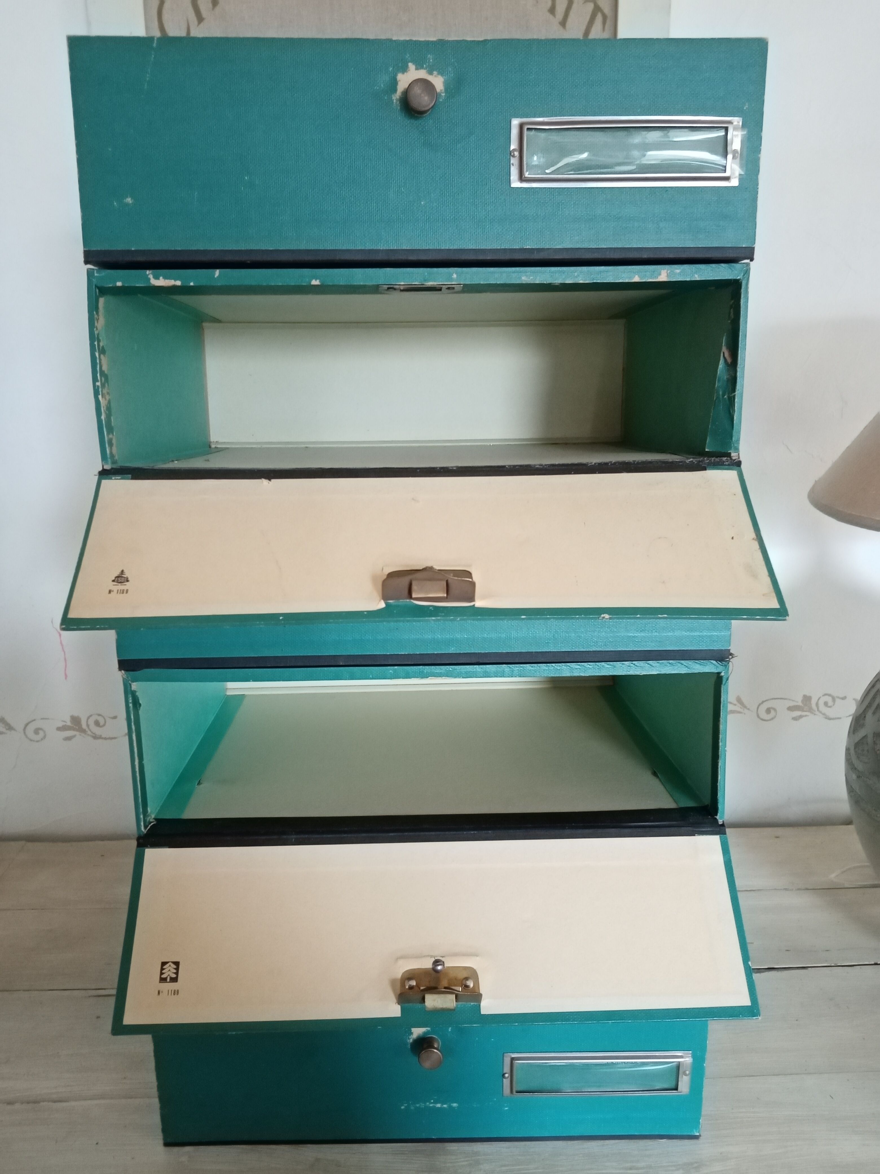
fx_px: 881
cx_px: 440
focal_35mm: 26
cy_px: 587
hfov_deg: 53.1
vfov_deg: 67.3
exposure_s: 1/25
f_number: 1.8
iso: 786
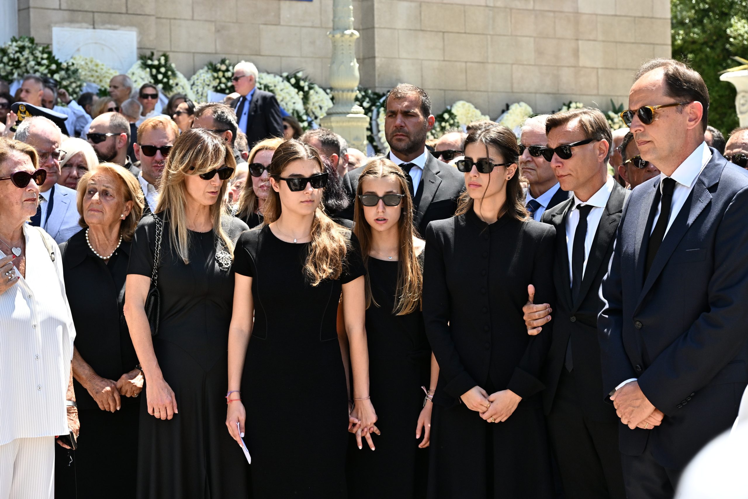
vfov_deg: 18.2
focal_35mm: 75
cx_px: 374
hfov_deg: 27.0
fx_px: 1558
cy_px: 250
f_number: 8
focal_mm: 75
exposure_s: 1/500
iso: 560
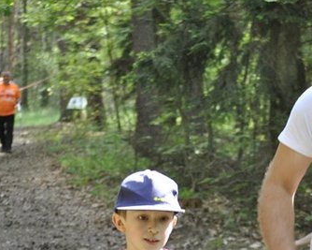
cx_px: 249
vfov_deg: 10.2
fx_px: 1393
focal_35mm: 151
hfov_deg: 12.7
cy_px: 200
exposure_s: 1/250
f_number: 4
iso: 800
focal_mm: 55
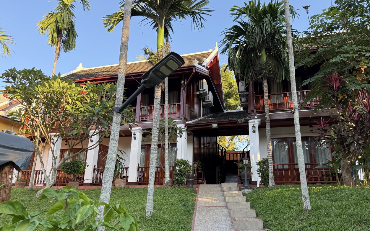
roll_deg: -1.6
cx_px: 184
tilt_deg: +15.6
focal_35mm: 26
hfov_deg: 70.4
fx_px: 262
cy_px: 133
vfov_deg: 47.5
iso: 100
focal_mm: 6.76
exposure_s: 1/342
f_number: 1.78
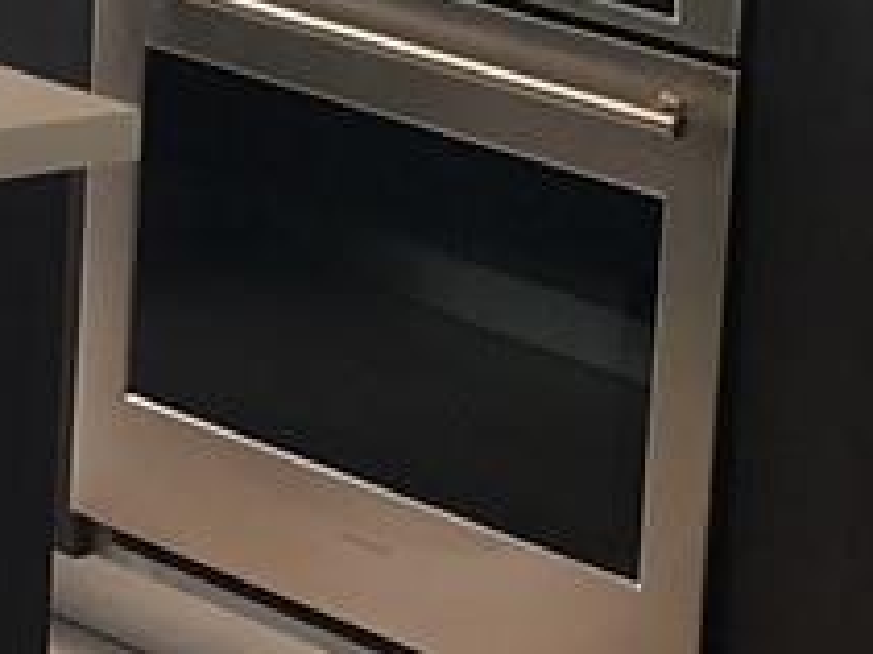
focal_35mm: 220
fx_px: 5545
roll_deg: -1.3
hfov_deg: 8.9
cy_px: -368
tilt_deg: -7.5
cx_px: -153
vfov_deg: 6.6
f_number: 2.2
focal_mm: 4.15
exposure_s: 1/40
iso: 25
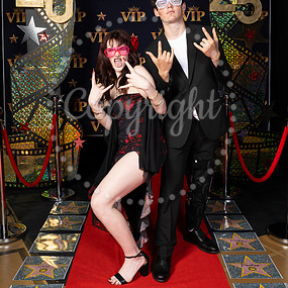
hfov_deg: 37.6
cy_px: 109
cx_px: 141
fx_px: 424
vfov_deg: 37.3
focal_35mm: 45
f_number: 8
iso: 320
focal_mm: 33.5
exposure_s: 1/100
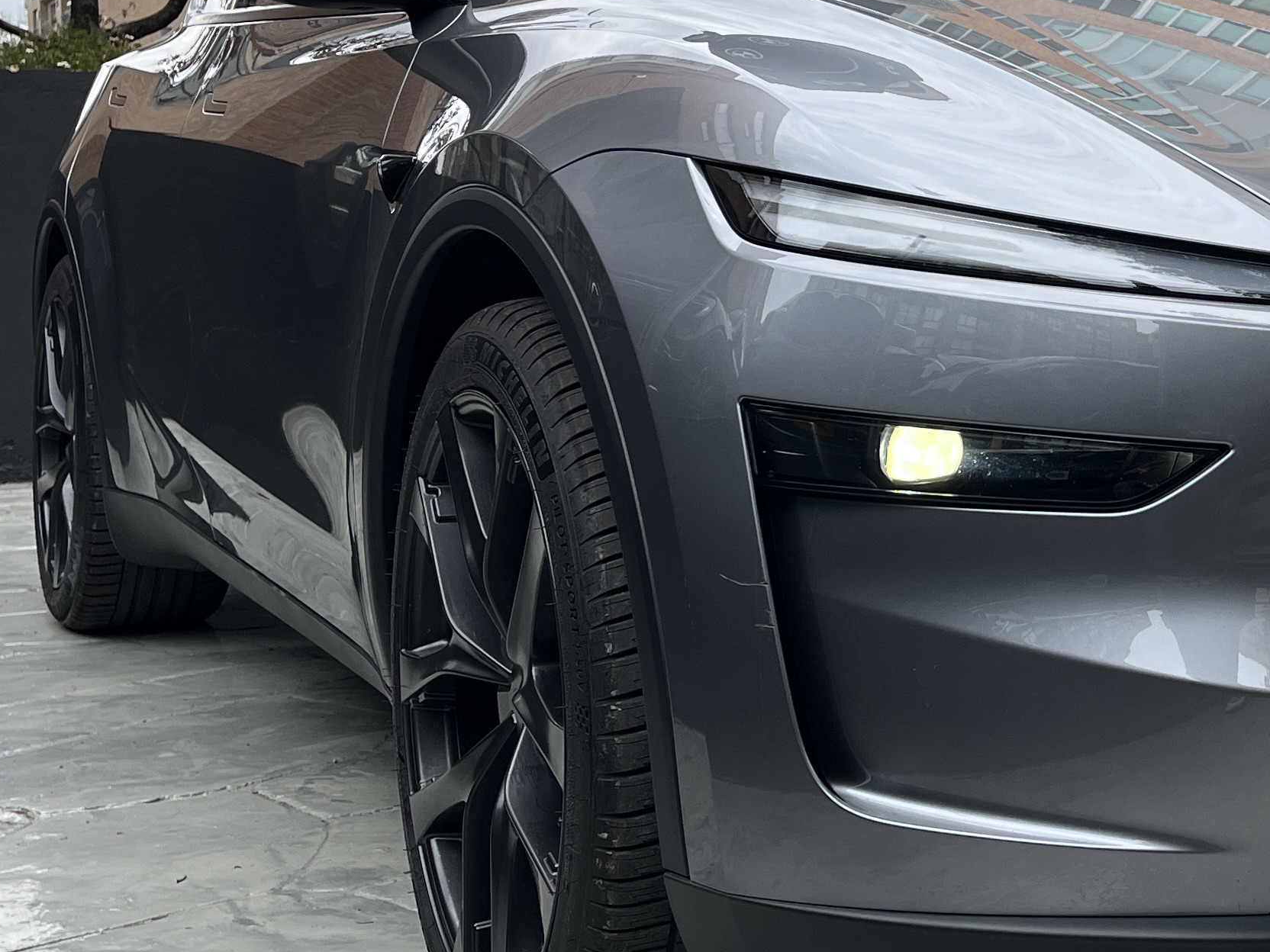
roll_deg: +1.0
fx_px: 2311
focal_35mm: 63
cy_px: 288
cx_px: 1123
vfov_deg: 23.1
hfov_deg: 29.6
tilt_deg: -2.0
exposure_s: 1/1890
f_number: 1.6
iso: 50
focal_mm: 5.1
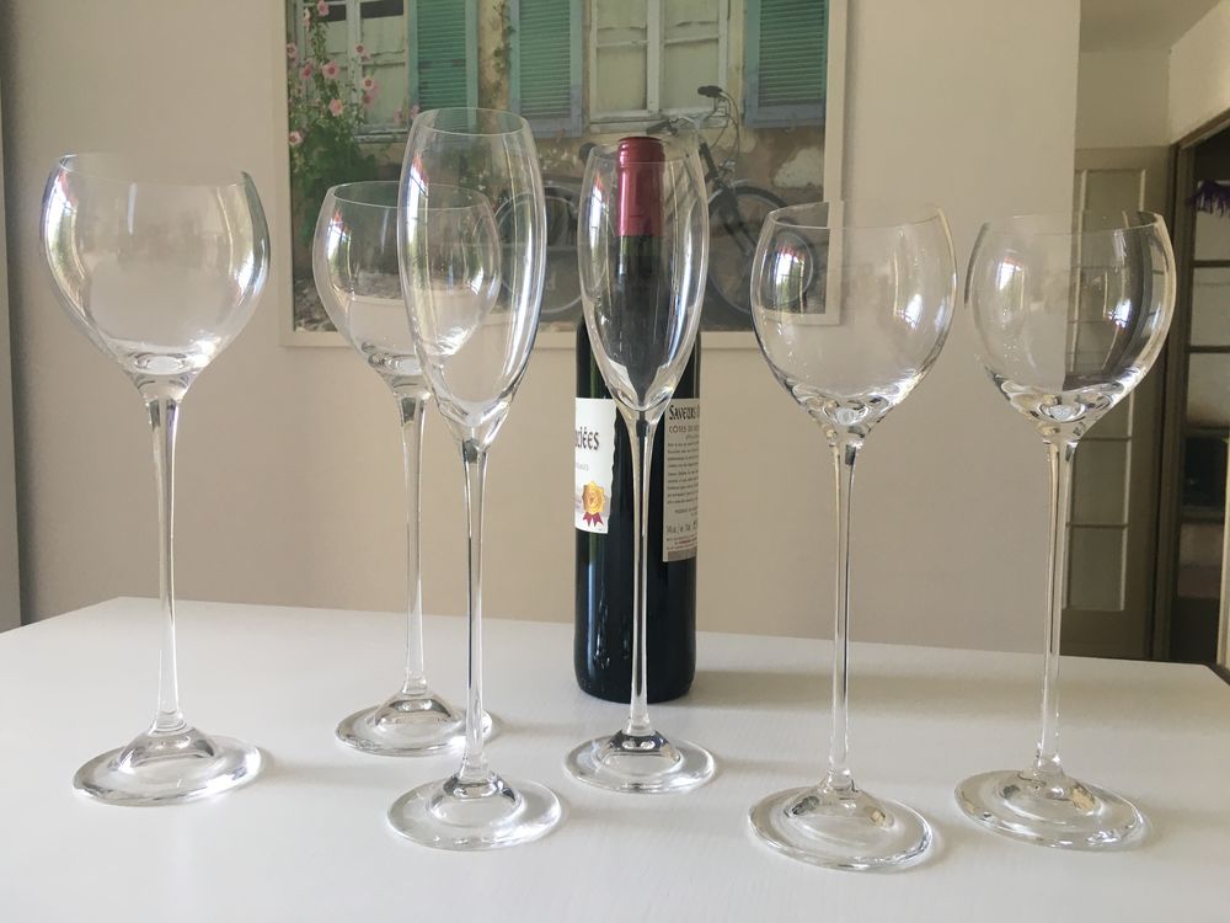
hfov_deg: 61.7
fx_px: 1030
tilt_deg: -5.6
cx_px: 615
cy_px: 462
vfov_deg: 48.2
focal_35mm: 29
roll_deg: -0.4
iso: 80
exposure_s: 1/33
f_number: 2.2
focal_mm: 4.15
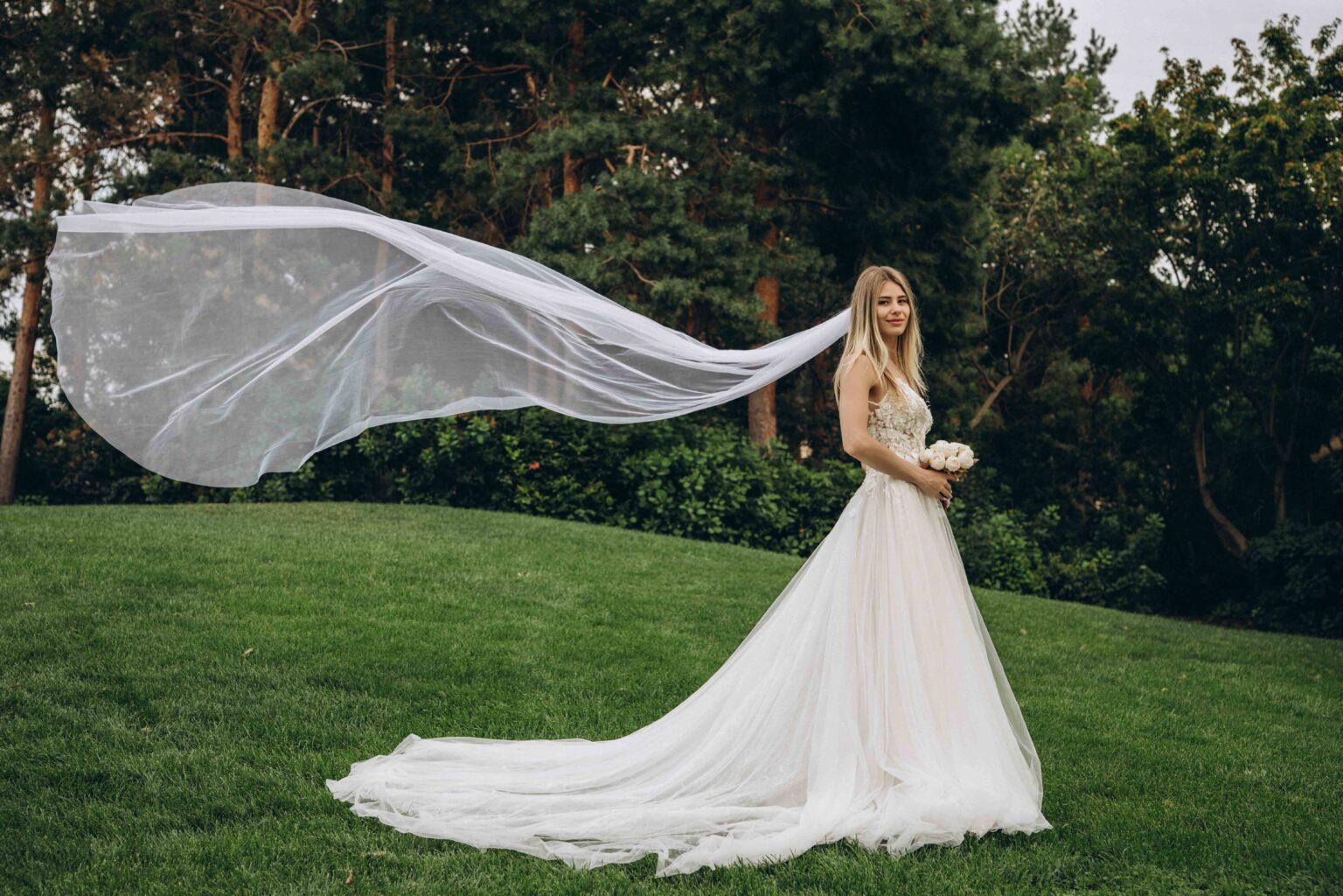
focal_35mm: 50
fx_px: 1865
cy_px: 448
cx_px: 672
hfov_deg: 39.6
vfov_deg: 27.0
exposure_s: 1/250
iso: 125
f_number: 4
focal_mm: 50
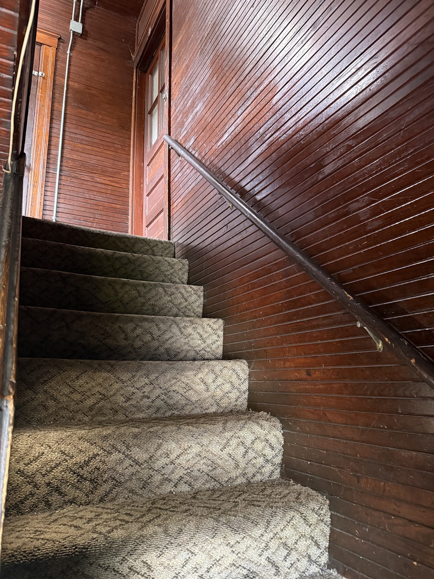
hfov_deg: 56.8
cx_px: 217
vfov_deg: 71.6
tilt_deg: +11.9
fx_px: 401
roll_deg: +0.7
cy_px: 290
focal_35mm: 24
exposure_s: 1/40
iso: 1000
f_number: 1.78
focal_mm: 6.76
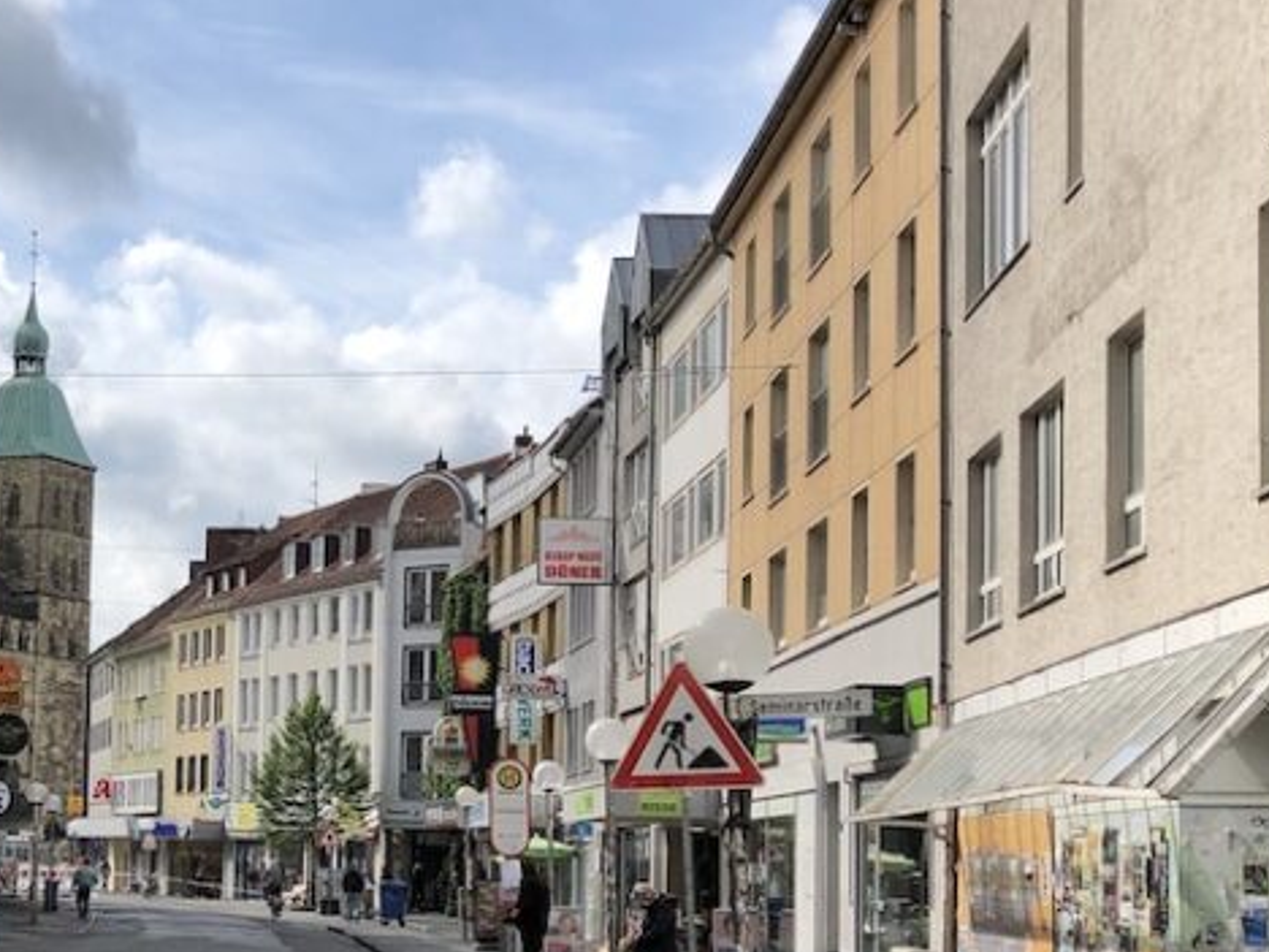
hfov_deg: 25.8
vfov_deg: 20.9
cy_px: 692
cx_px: -103
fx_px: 2566
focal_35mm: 70
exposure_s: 1/1919
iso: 20
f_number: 1.8
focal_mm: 3.99
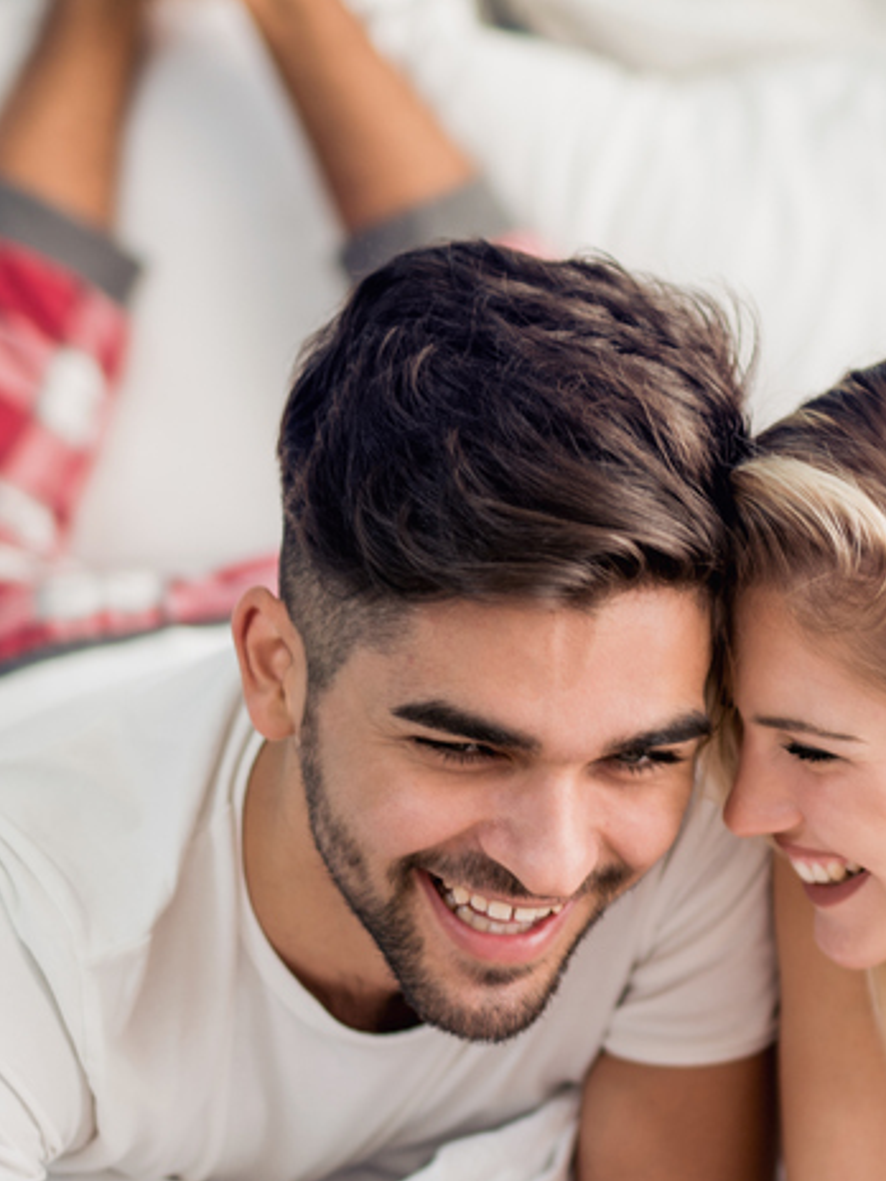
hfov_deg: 11.4
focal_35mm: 130
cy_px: 778
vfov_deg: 15.1
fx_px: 4436
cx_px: 593
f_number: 1.6
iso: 100
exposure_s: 1/100
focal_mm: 50
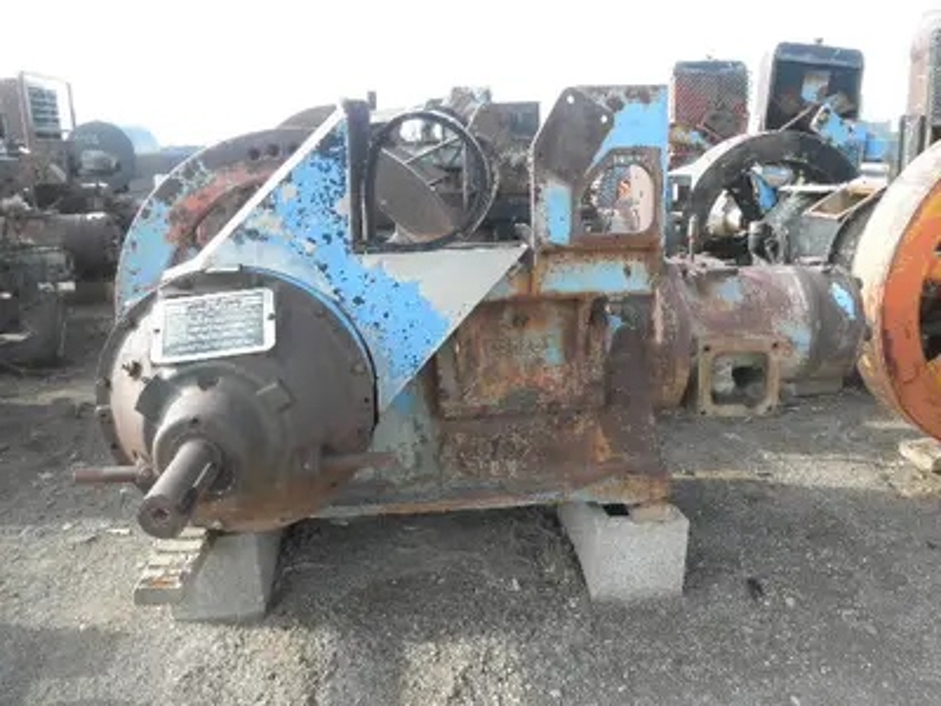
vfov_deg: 49.7
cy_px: 353
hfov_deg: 63.4
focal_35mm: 28
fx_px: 761
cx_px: 470
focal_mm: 5
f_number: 3
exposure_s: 1/100
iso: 64
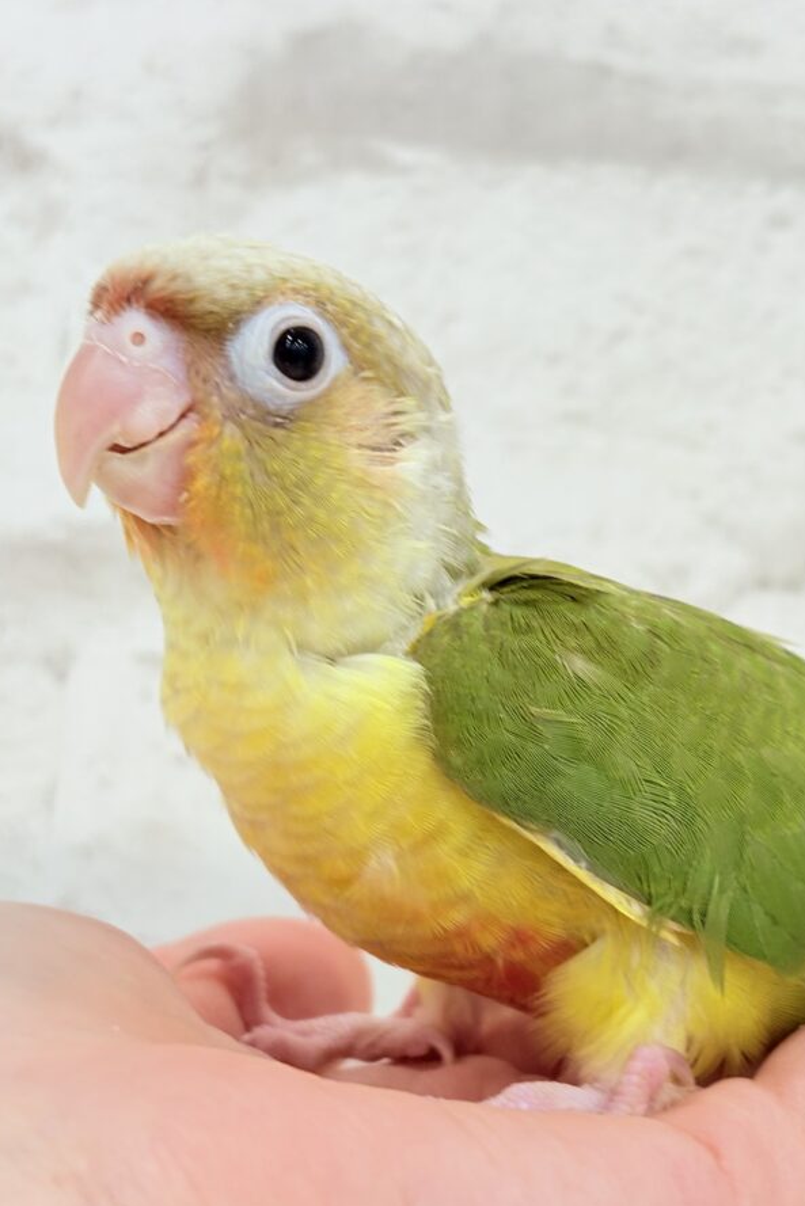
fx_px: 2447
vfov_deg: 27.7
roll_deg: -3.9
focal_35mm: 73
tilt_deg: -2.3
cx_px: 500
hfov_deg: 18.7
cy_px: 608
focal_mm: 5.96
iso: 40
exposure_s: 1/50
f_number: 1.6
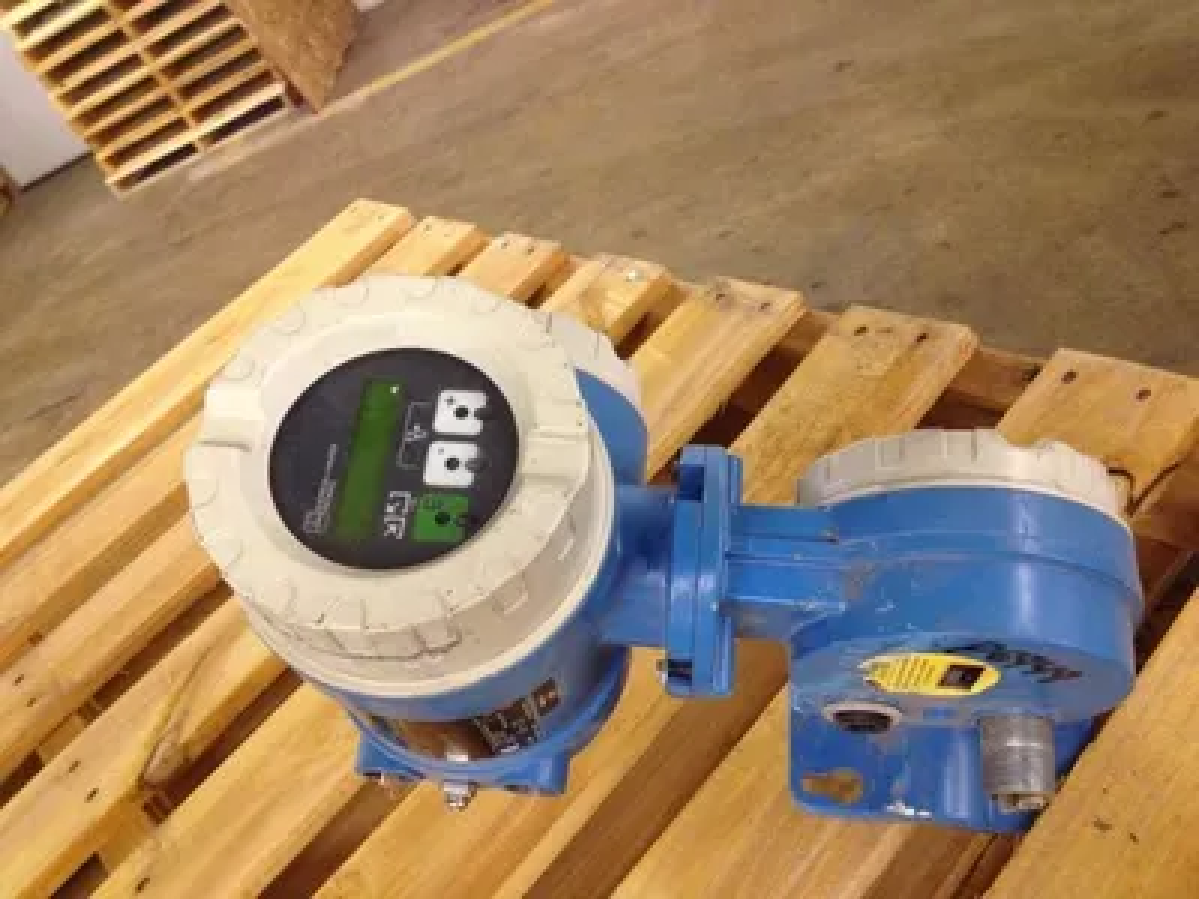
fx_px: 1212
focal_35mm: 35
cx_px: 600
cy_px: 450
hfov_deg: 52.6
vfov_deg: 40.7
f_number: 2.4
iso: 160
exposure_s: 1/20
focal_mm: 4.28
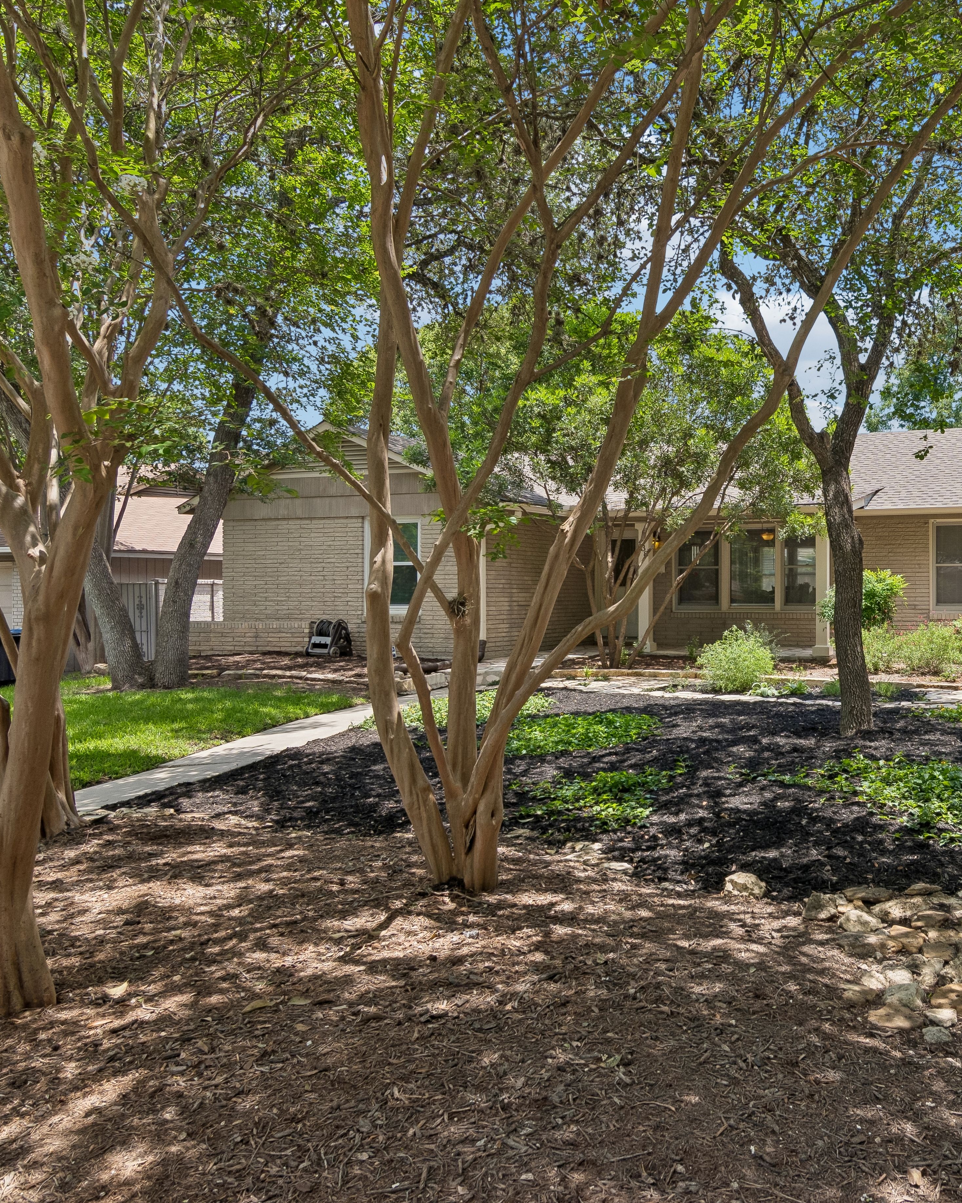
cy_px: 594
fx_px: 1068
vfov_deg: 58.8
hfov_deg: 46.5
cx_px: 741
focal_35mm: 30
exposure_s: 1/200
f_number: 8
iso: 100
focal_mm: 14
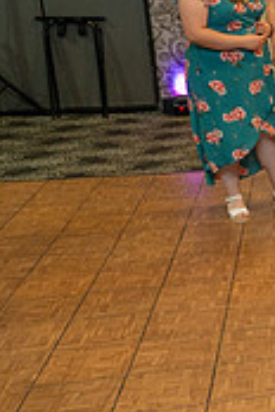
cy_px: 169
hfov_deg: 13.2
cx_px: 659
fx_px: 882
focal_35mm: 77
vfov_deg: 26.3
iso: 800
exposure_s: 1/100
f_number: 2.8
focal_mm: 23.1
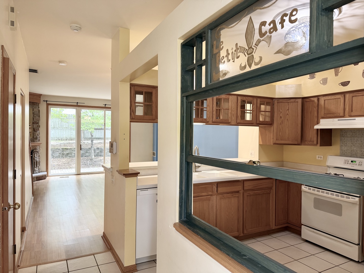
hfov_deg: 71.6
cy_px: 136
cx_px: 182
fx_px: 252
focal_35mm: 24
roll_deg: -0.1
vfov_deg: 56.8
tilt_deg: -0.6
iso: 160
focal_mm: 6.76
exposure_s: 1/60
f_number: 1.78
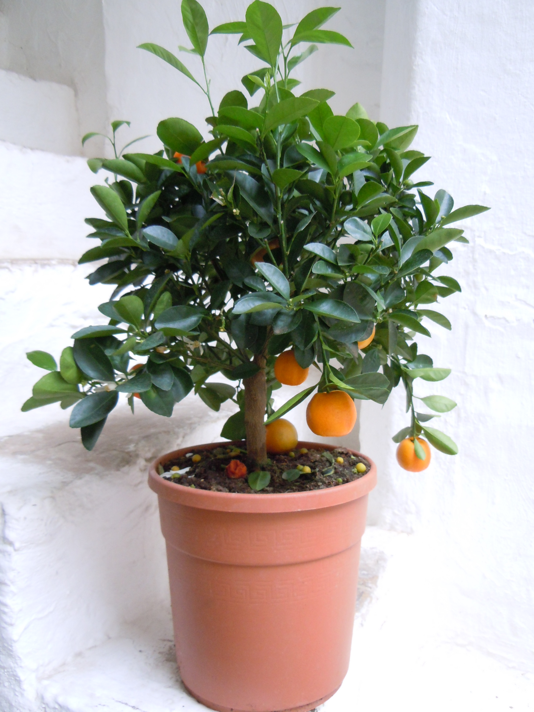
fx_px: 617
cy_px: 356
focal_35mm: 30
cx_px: 267
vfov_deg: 60.0
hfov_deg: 46.8
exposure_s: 1/50
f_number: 3.5
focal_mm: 5.4
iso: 400
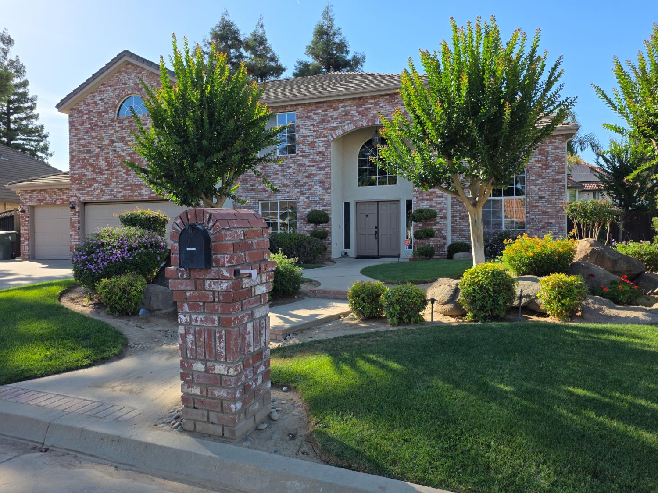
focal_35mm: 23
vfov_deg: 58.9
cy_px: 246
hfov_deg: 73.9
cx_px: 329
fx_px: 437
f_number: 1.7
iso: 80
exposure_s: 1/3798
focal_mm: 6.25
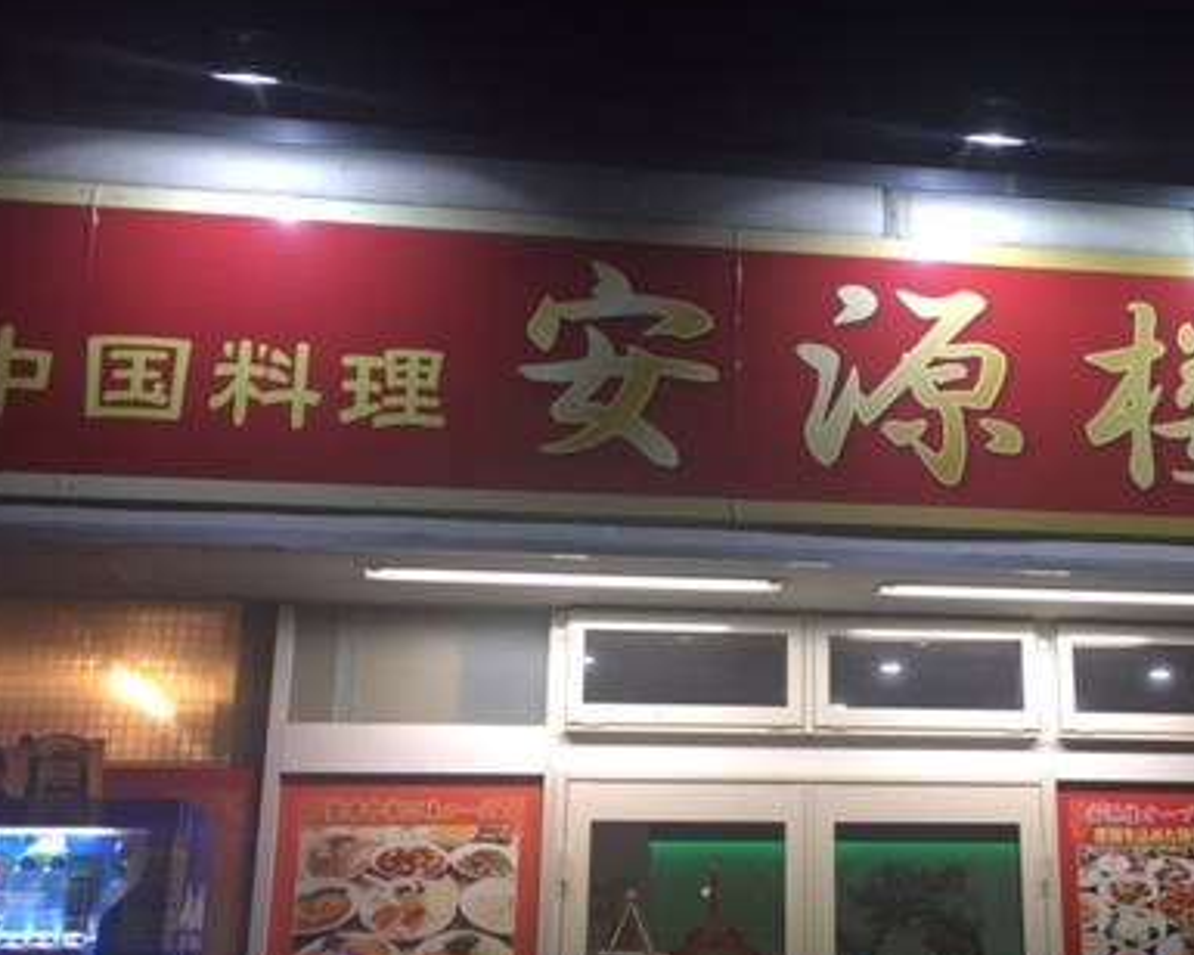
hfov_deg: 39.0
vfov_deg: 32.1
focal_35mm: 47
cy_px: 456
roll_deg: +0.6
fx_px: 1661
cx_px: 822
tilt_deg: +16.0
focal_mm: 4.15
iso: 64
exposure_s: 1/30
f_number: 2.2
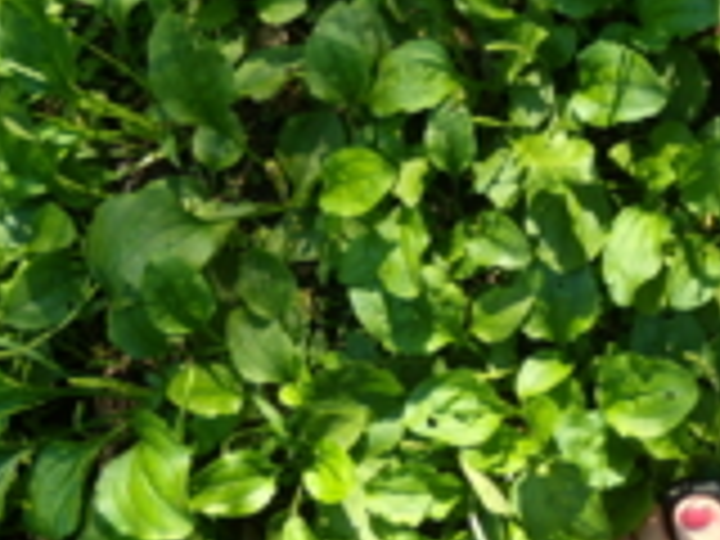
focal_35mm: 90
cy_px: 320
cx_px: 886
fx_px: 1872
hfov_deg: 20.3
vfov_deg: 16.4
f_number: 3.6
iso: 80
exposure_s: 1/60
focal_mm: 6.4
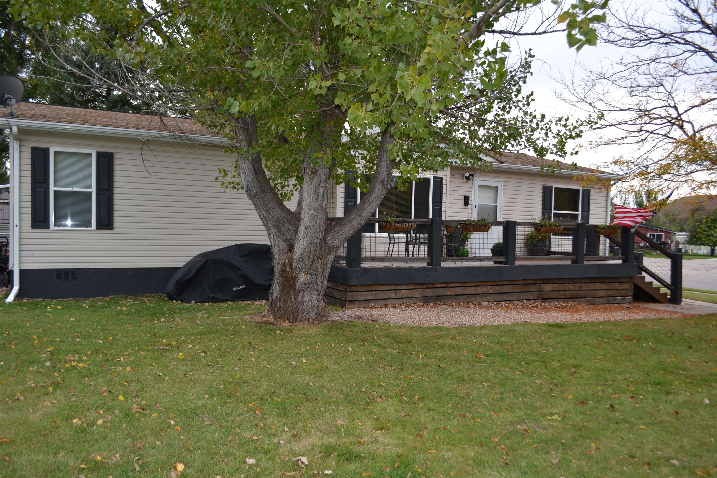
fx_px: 538
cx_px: 358
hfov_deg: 67.4
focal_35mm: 27
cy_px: 239
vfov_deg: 47.9
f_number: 4
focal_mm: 18
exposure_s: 1/125
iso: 100
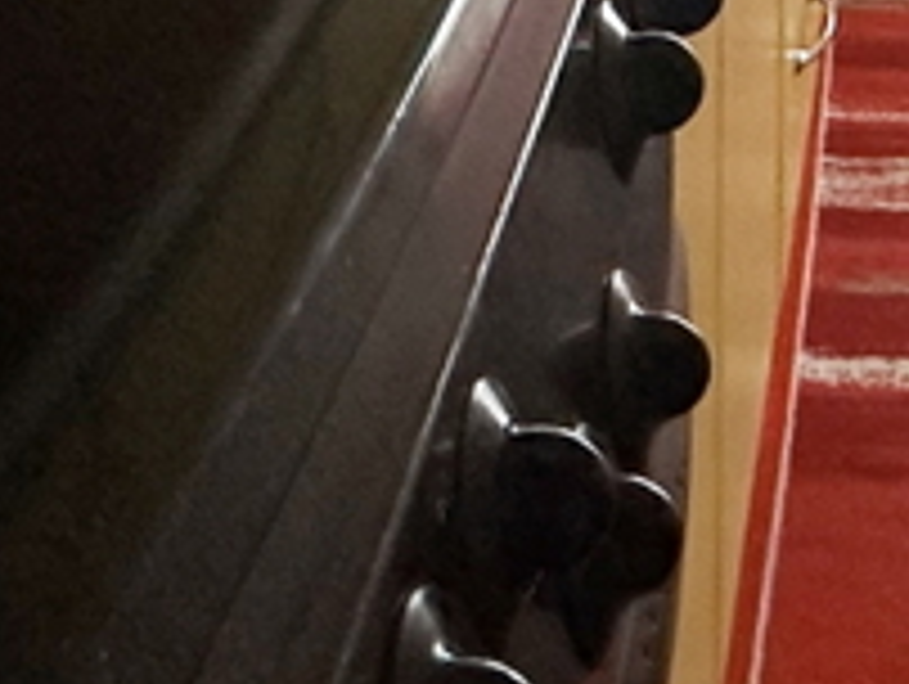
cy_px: -806
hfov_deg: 22.6
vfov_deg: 14.1
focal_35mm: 83
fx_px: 2182
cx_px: 918
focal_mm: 2.22
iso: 200
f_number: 2.2
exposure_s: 1/100
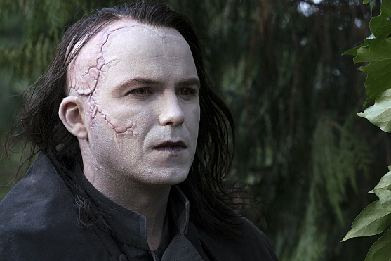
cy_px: 148
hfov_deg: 16.7
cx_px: 270
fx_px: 1325
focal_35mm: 122
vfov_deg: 11.2
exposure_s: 1/125
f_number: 5.6
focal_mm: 85
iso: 800
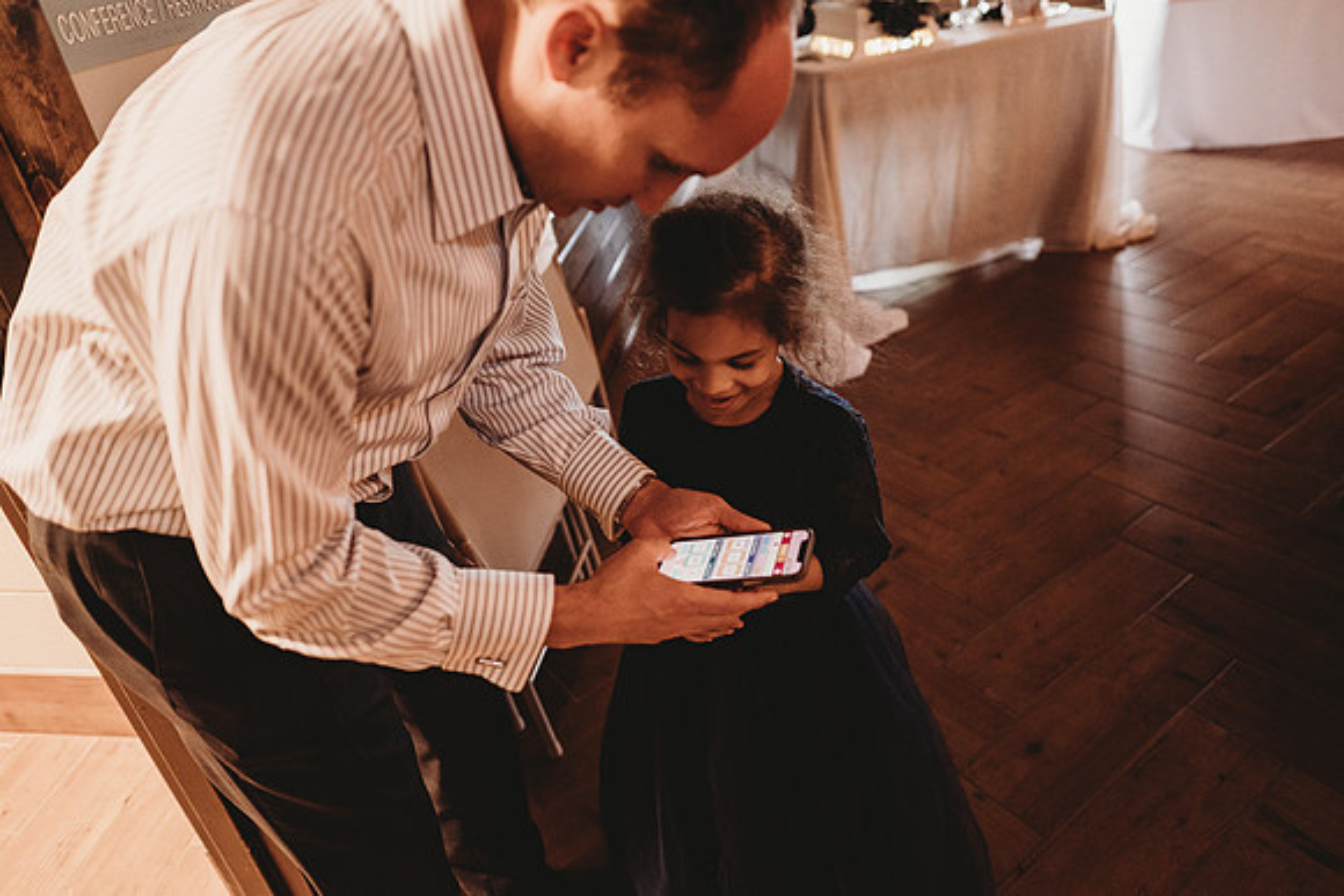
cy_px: 448
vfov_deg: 53.2
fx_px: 896
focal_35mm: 24
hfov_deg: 73.7
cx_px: 672
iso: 2000
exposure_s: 1/125
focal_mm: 24
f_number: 2.5
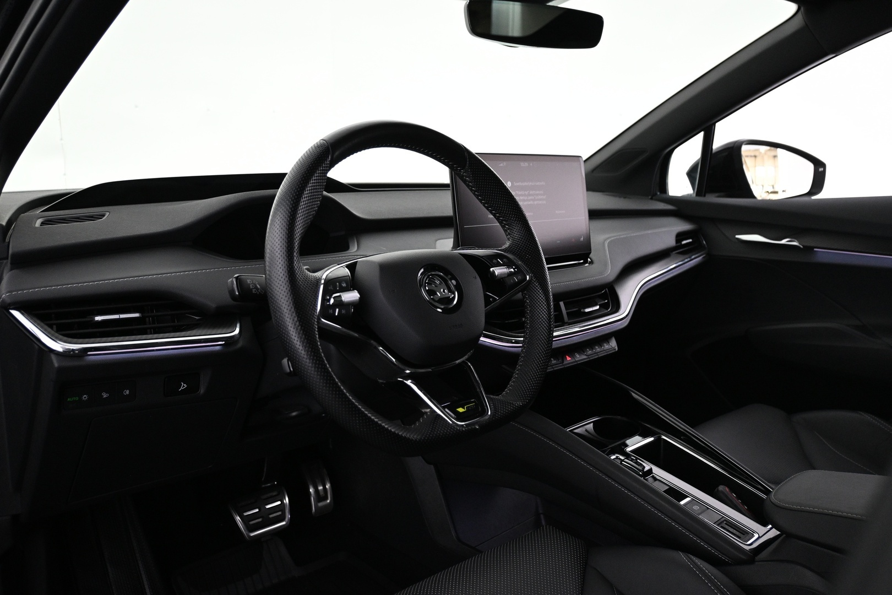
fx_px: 725
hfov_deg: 63.2
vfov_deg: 44.6
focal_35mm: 29
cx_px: 446
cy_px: 298
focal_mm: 19.5
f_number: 3.8
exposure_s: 1/30
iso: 1600
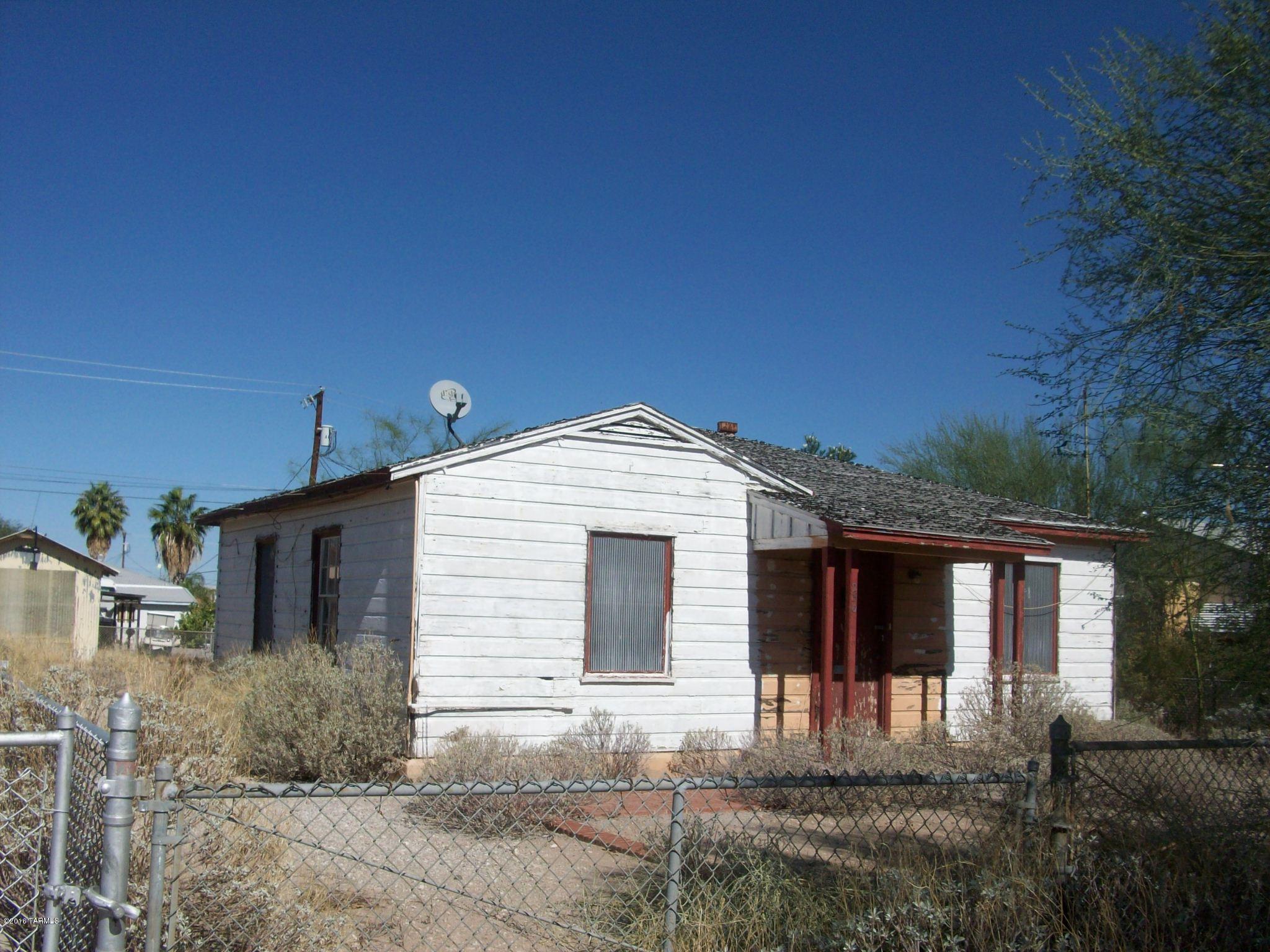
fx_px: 1247
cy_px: 476
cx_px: 635
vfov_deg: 41.8
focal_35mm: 34
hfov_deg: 54.0
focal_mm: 5.7
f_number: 5.5
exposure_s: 1/735
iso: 64
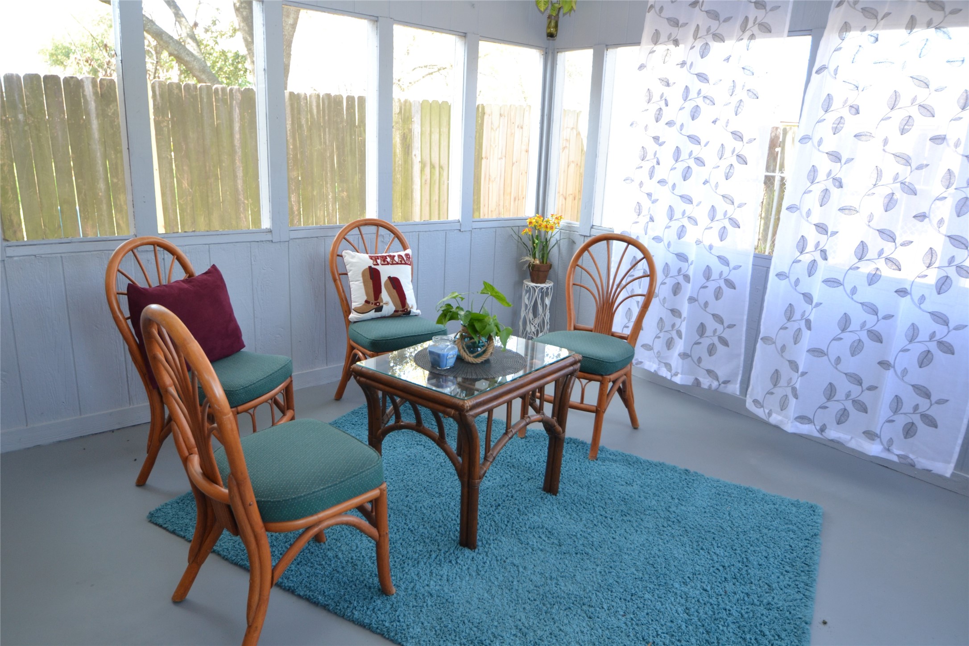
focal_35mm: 24
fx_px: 646
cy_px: 323
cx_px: 484
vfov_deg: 53.1
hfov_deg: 73.7
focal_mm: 16
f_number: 5
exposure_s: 1/100
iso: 400
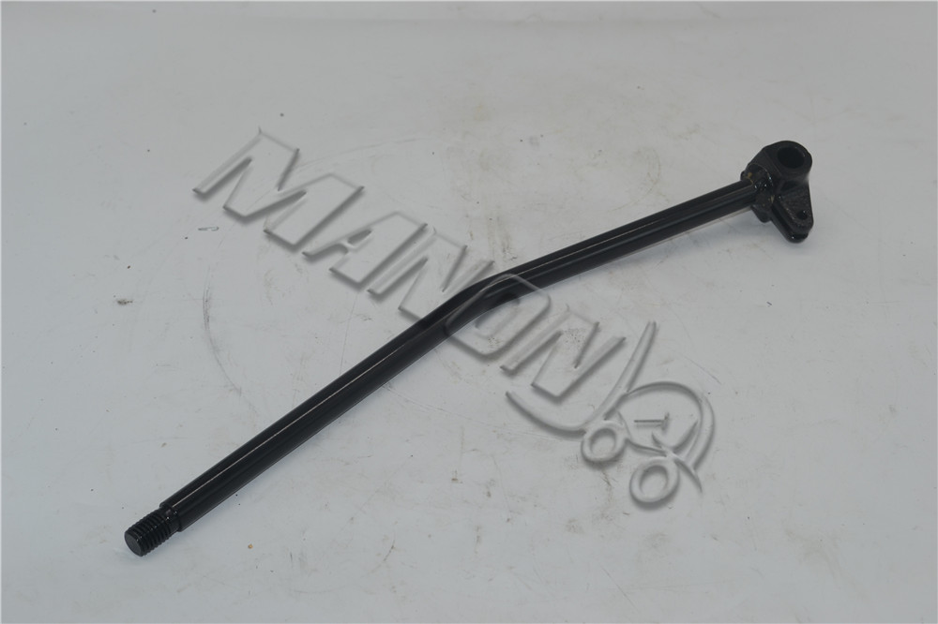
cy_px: 312
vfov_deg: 22.6
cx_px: 469
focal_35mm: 60
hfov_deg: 33.4
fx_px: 1563
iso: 100
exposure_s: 1/80
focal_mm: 40
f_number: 8
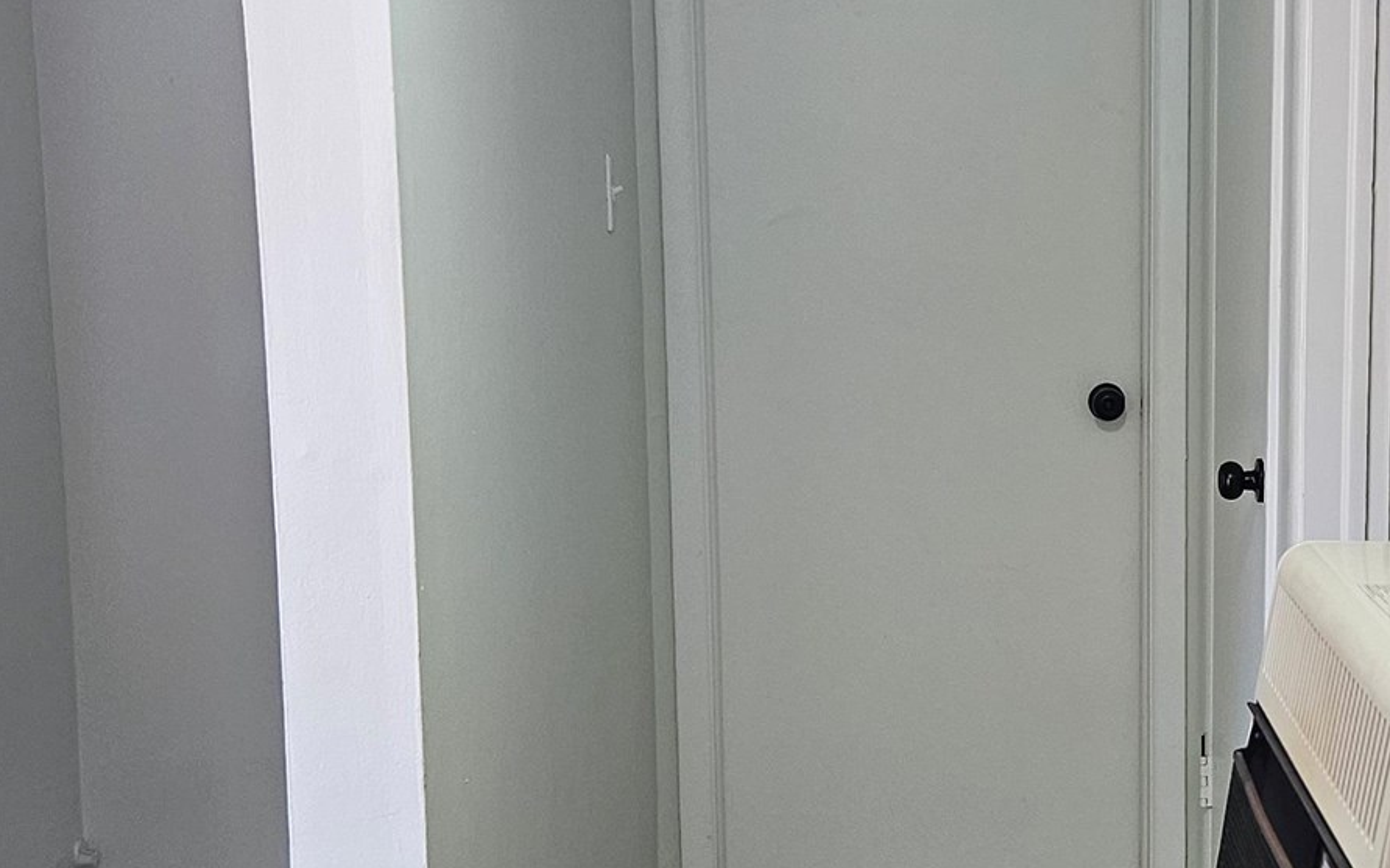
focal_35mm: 63
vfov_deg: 20.6
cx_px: 1041
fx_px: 2386
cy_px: 499
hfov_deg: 31.9
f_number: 1.8
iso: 250
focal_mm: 5.4
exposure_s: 1/120
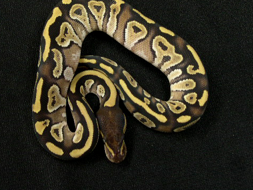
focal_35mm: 63
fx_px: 461
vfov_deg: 23.2
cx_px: 111
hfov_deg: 30.7
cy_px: 70
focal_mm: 10.1
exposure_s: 1/2
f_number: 8.4
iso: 100
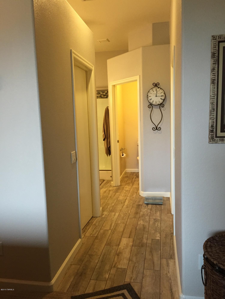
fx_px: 251
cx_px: 112
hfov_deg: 48.2
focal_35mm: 29
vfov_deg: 61.7
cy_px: 150
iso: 125
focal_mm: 4.15
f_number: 2.2
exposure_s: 1/30
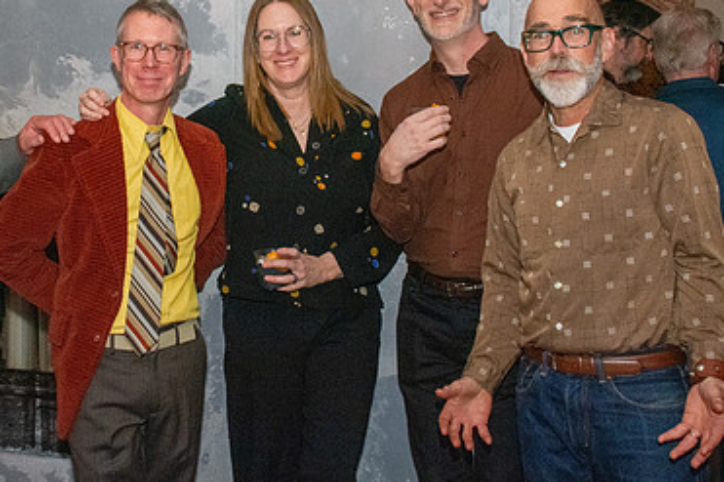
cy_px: 141
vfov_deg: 22.1
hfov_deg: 32.6
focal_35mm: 61
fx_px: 1226
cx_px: 246
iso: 5000
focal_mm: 26
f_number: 14
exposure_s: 1/160
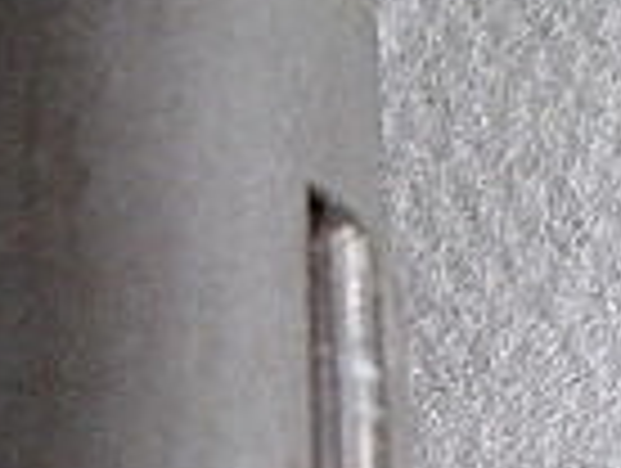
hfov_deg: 12.0
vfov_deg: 8.9
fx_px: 2911
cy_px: 792
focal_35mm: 162
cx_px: -90
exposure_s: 1/60
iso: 250
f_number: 3.1
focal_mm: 6.3
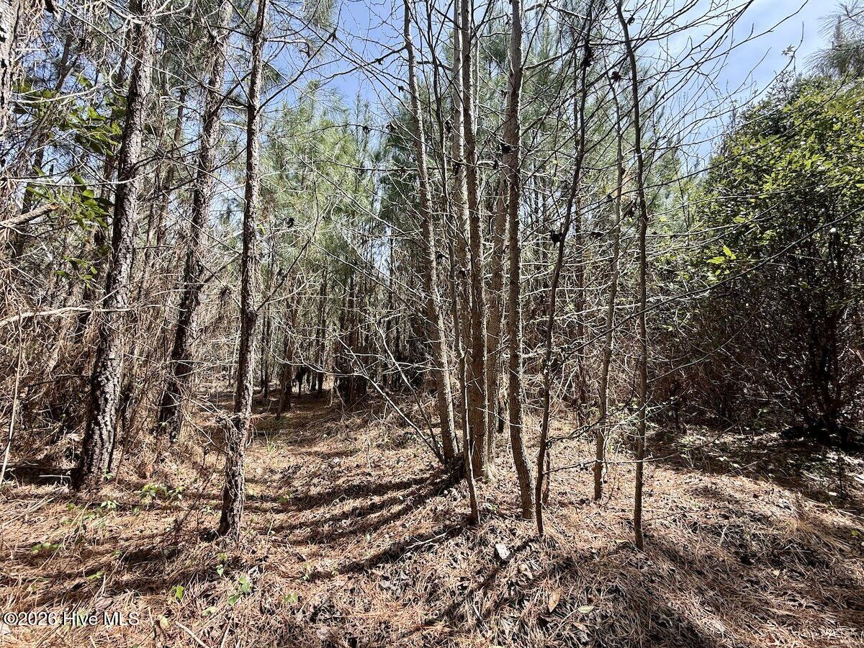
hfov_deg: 102.1
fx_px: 349
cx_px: 432
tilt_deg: +9.0
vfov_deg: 85.7
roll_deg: +1.3
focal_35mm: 14
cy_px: 324
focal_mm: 2.22
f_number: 2.2
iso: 50
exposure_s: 1/363
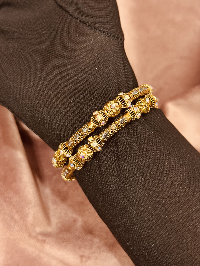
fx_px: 370
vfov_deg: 39.7
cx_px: 100
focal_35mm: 48
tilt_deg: -63.8
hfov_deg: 30.3
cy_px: 133
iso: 400
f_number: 1.78
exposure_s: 1/33
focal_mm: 6.76
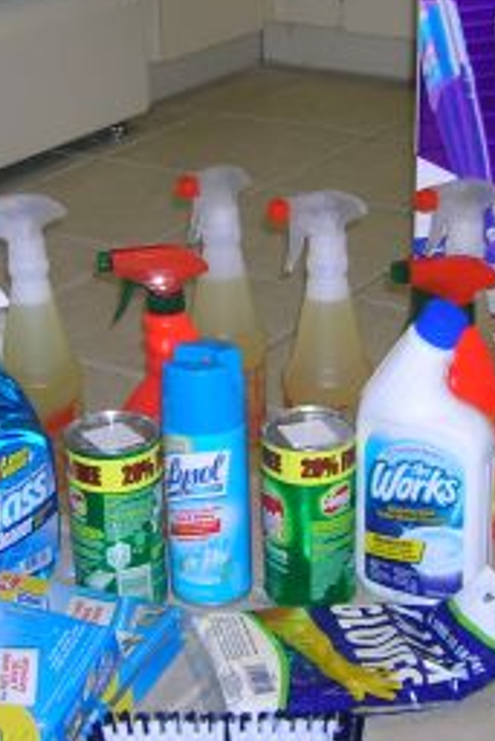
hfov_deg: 18.0
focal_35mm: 76
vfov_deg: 26.6
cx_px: 217
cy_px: 324
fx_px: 1565
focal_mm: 5.7
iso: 50
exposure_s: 1/60.1
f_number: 2.9
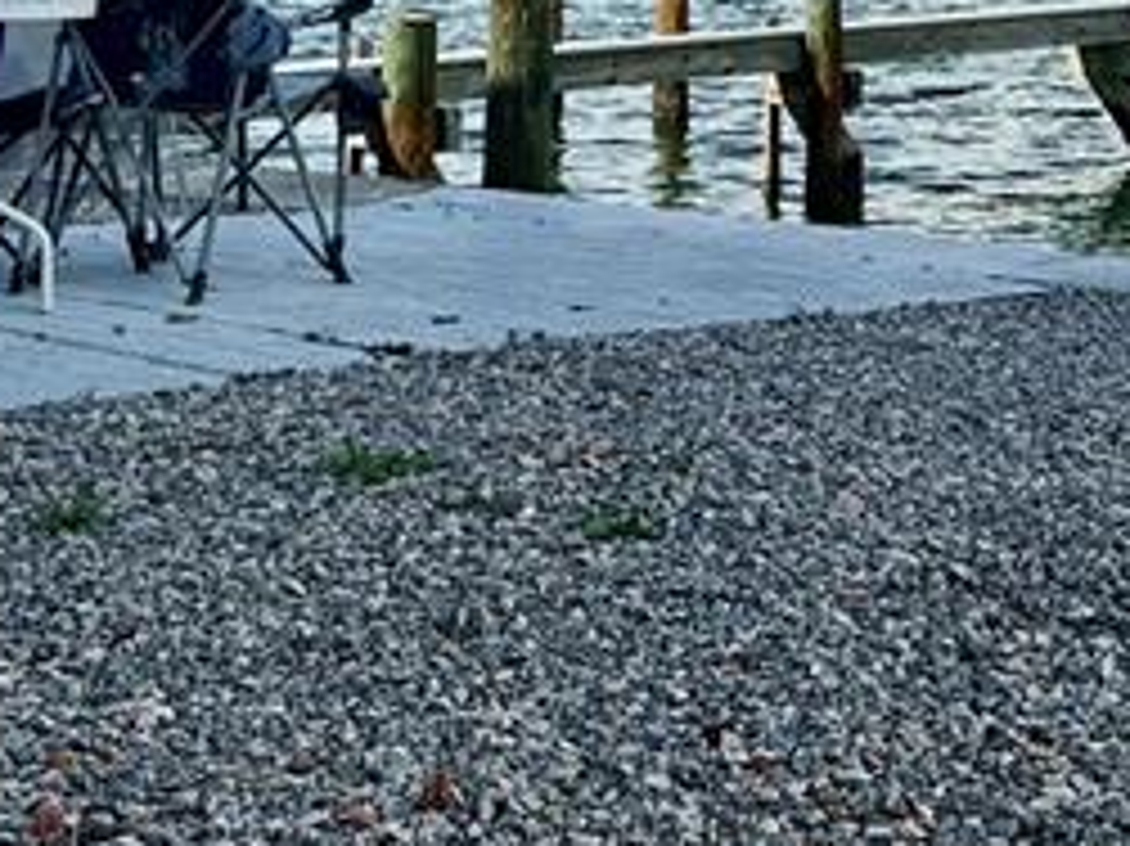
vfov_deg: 13.3
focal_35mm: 106
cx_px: 1085
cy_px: -328
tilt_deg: +2.0
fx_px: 3459
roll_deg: +0.1
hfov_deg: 18.2
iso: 50
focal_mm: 5.7
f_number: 1.5
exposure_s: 1/10309
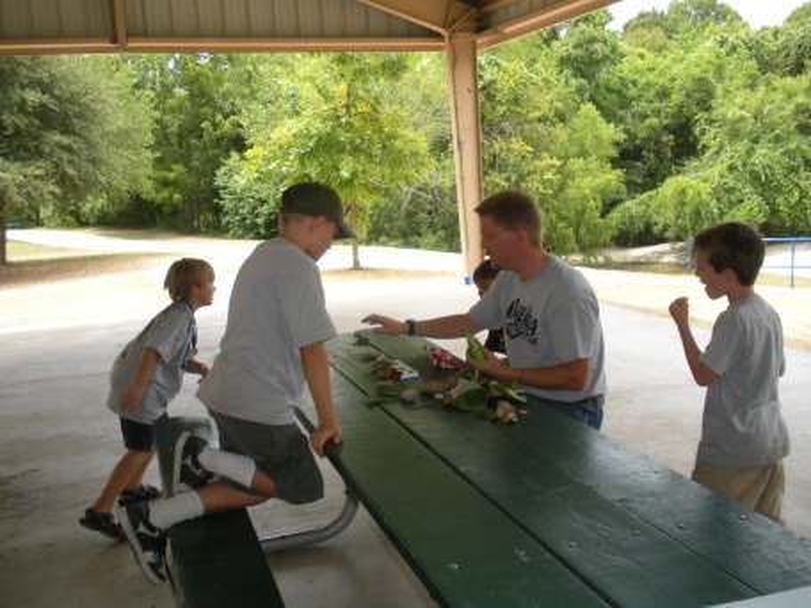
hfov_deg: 51.4
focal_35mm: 36
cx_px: 406
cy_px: 304
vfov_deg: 39.7
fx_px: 843
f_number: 3.5
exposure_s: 1/172
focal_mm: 6.3
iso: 88
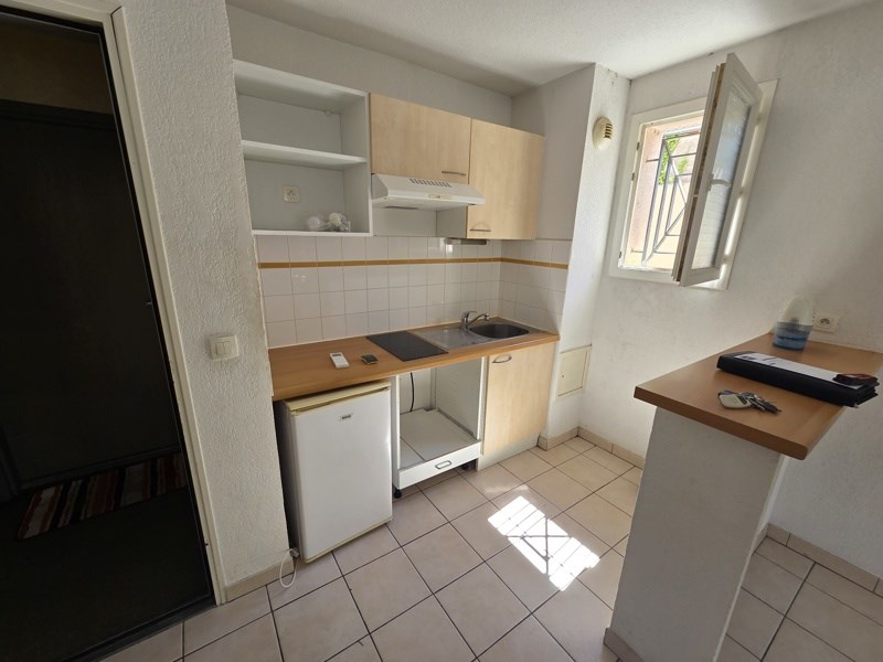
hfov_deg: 106.2
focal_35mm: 13
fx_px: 332
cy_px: 331
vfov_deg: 89.9
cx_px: 442
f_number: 2.2
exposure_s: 1/100
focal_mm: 2.2
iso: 50
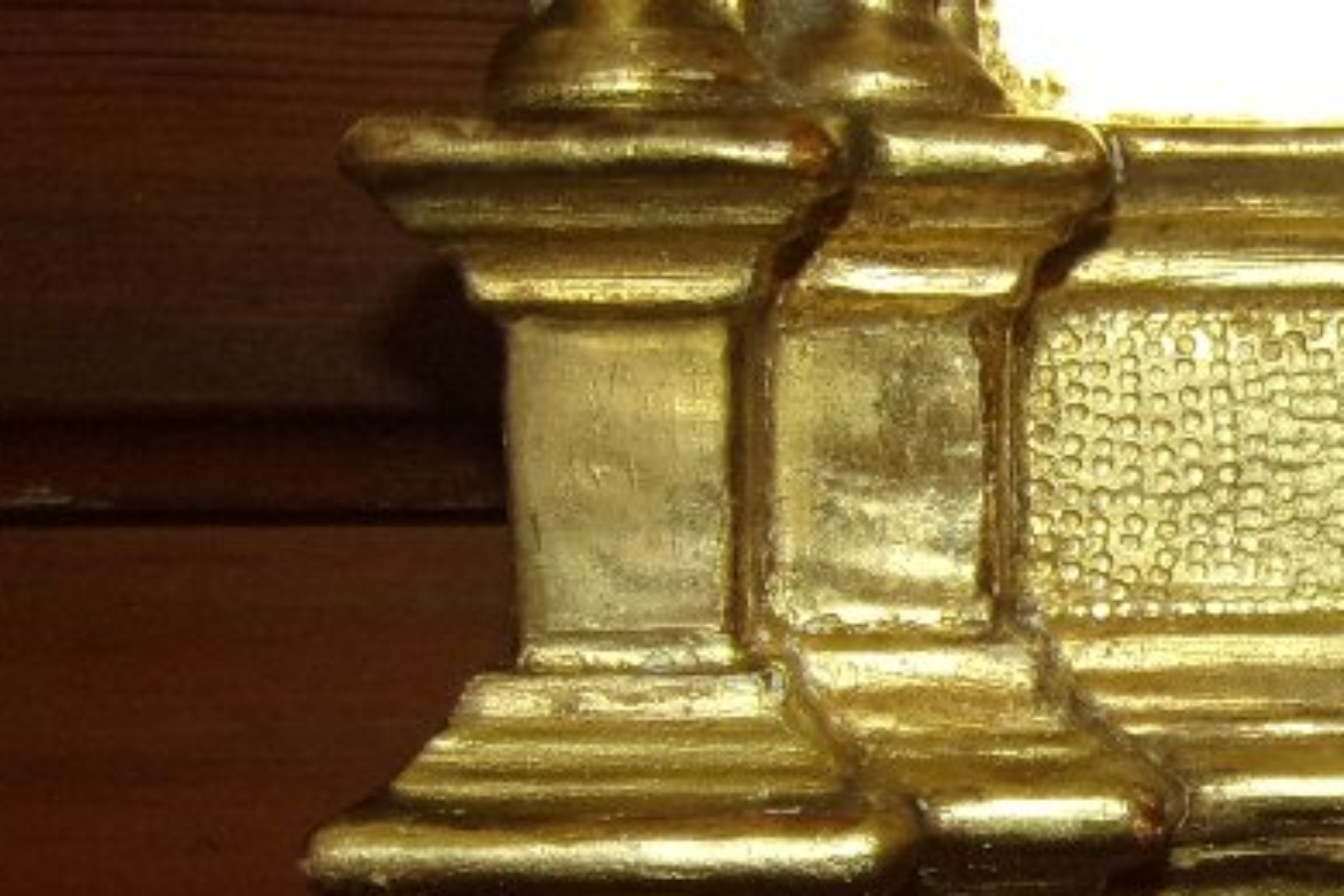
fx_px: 3584
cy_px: 641
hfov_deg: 19.7
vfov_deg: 14.2
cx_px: 1685
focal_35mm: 96
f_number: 3.7
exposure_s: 1/34
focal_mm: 5.4
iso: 160
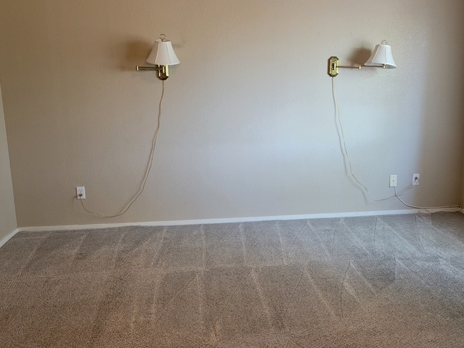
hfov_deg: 51.2
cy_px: 167
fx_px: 483
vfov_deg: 39.6
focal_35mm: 36
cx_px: 263
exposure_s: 1/40
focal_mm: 5.4
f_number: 1.8
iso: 200
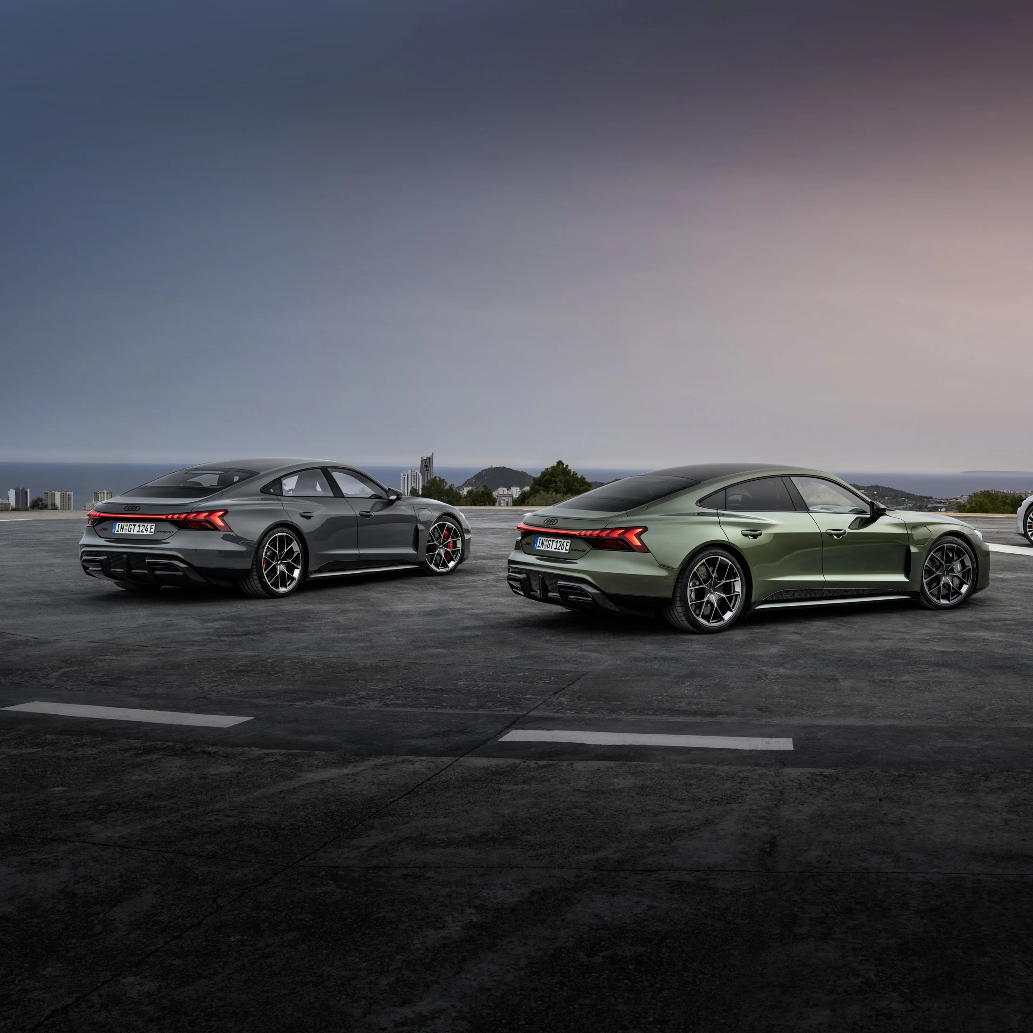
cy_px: 516
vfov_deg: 39.2
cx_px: 691
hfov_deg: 38.7
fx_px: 1452
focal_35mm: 43
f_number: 11
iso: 200
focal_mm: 45
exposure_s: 1/6
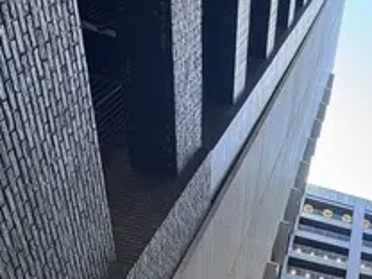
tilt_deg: +46.2
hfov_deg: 37.3
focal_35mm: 43
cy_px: 324
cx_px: 402
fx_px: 462
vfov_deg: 29.5
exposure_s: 1/99
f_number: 2.2
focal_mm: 2.22
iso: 160
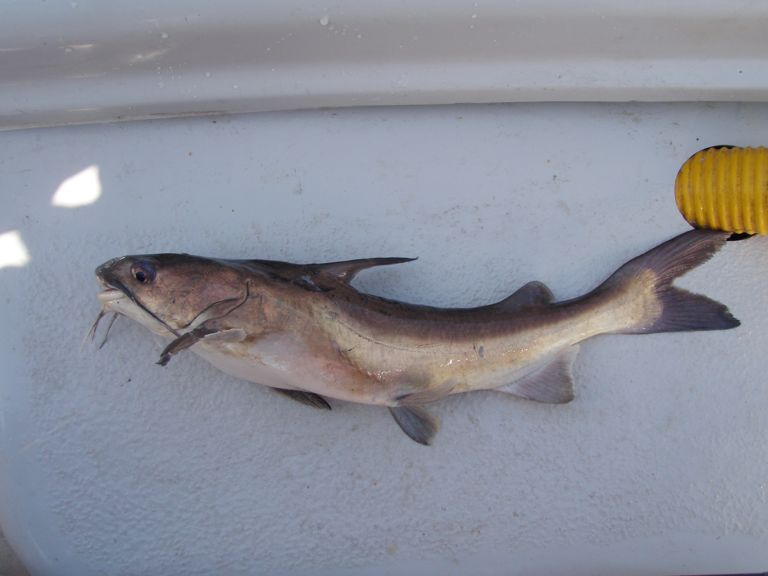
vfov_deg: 36.8
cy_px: 291
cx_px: 390
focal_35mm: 39
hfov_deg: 47.9
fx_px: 865
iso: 80
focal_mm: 6.7
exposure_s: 1/320
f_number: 3.5
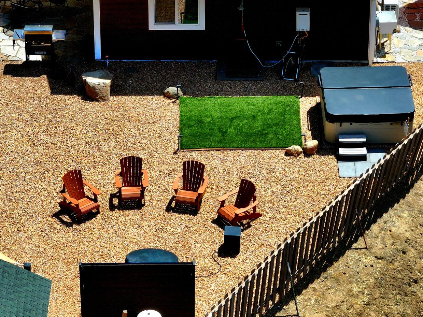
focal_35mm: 201
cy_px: 140
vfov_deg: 7.4
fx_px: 2456
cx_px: 213
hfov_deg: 9.8
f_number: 3.4
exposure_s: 1/120
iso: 100
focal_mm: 30.71
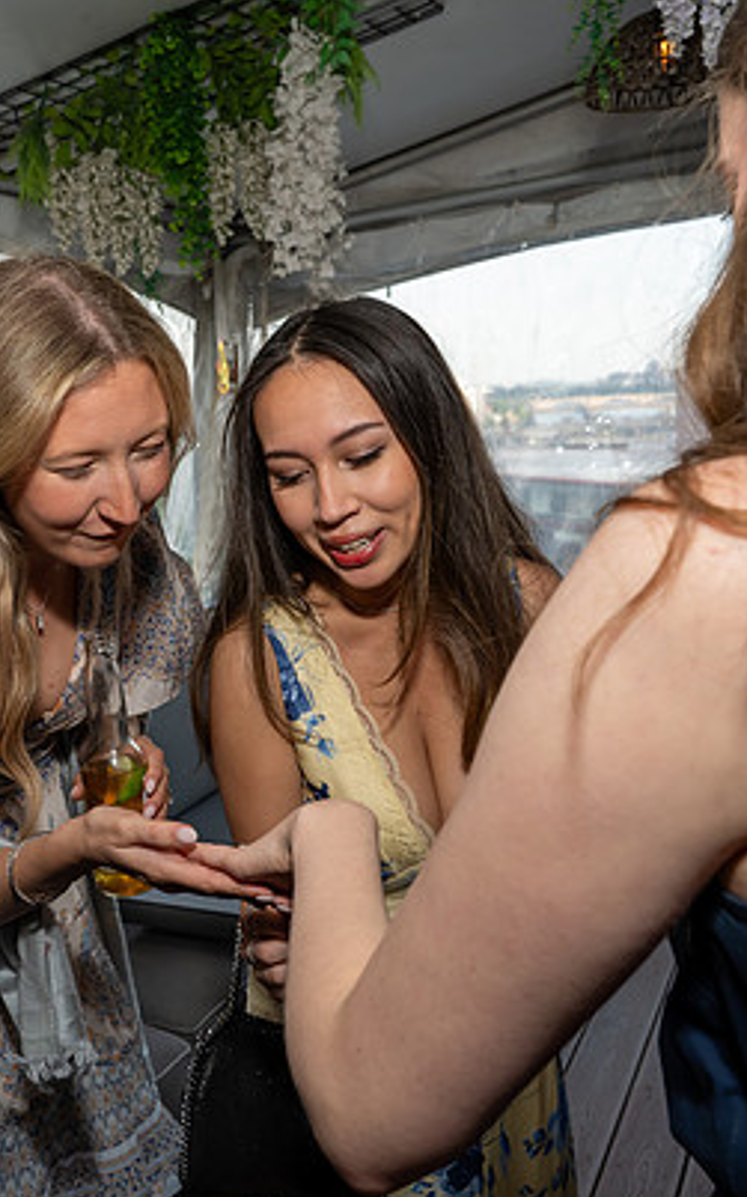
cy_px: 612
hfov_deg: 31.6
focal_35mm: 39
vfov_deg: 50.4
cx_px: 116
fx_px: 1271
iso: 640
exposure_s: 1/250
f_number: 7.1
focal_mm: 24
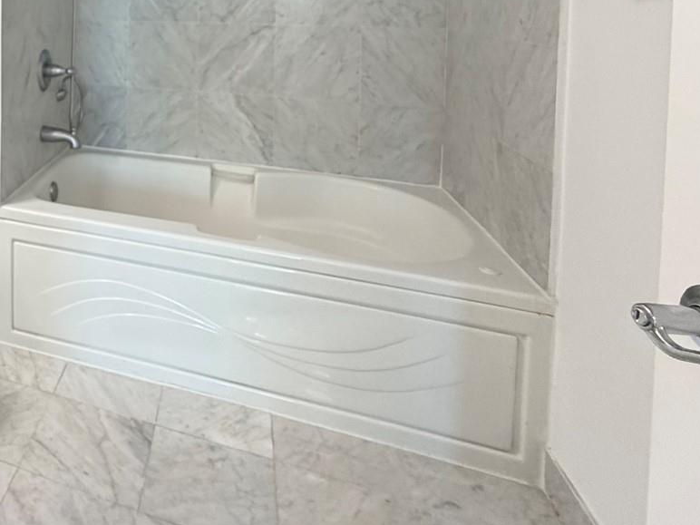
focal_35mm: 29
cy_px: 14
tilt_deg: -1.9
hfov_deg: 49.2
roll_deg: -0.1
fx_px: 586
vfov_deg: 42.4
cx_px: -15
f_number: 2.2
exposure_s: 1/60
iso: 250
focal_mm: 2.22
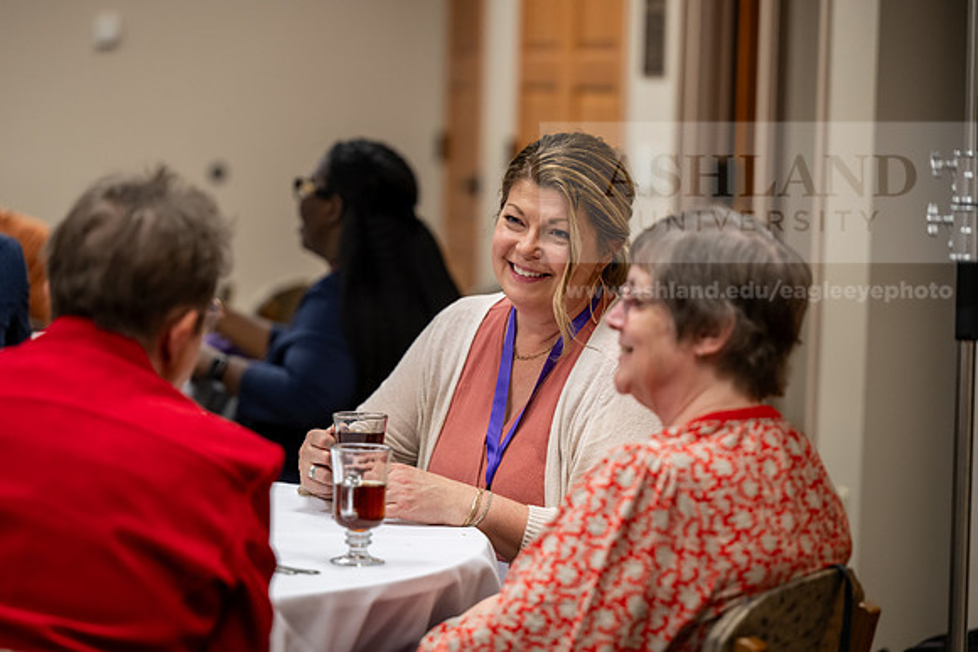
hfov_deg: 16.4
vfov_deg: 11.0
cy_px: 326
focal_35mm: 125
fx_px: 3396
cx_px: 489
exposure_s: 1/160
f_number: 2.8
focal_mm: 125
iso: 1250
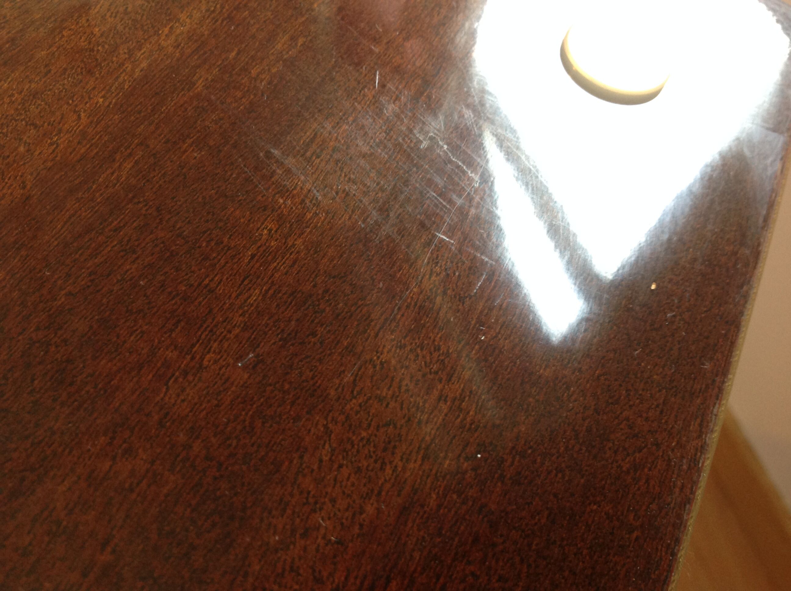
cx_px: 396
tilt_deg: -58.7
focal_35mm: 35
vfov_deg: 40.6
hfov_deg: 52.7
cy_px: 296
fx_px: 799
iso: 125
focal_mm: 4.28
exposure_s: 1/15
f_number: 2.4
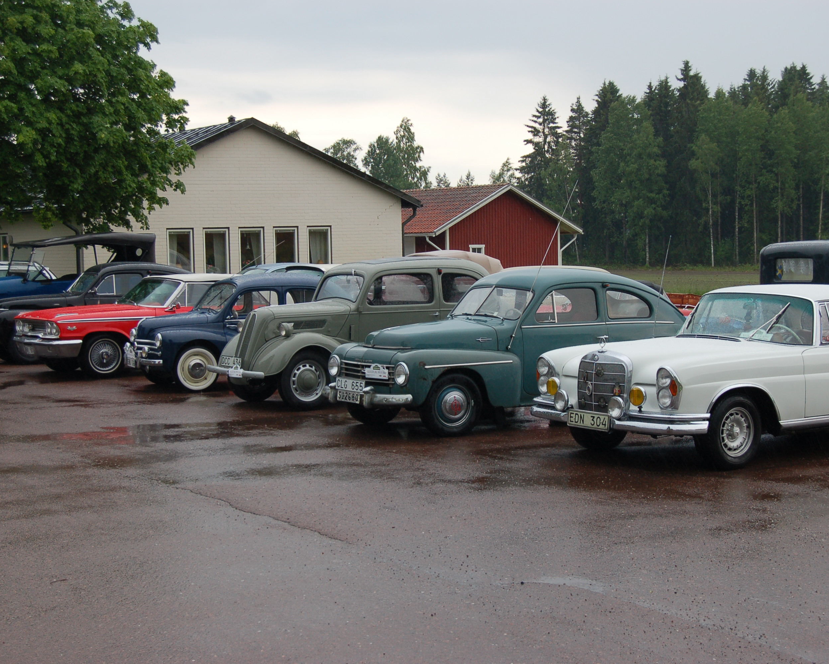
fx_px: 1462
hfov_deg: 31.6
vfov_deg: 25.6
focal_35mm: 60
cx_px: 453
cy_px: 331
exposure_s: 1/125
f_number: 5.6
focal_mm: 35
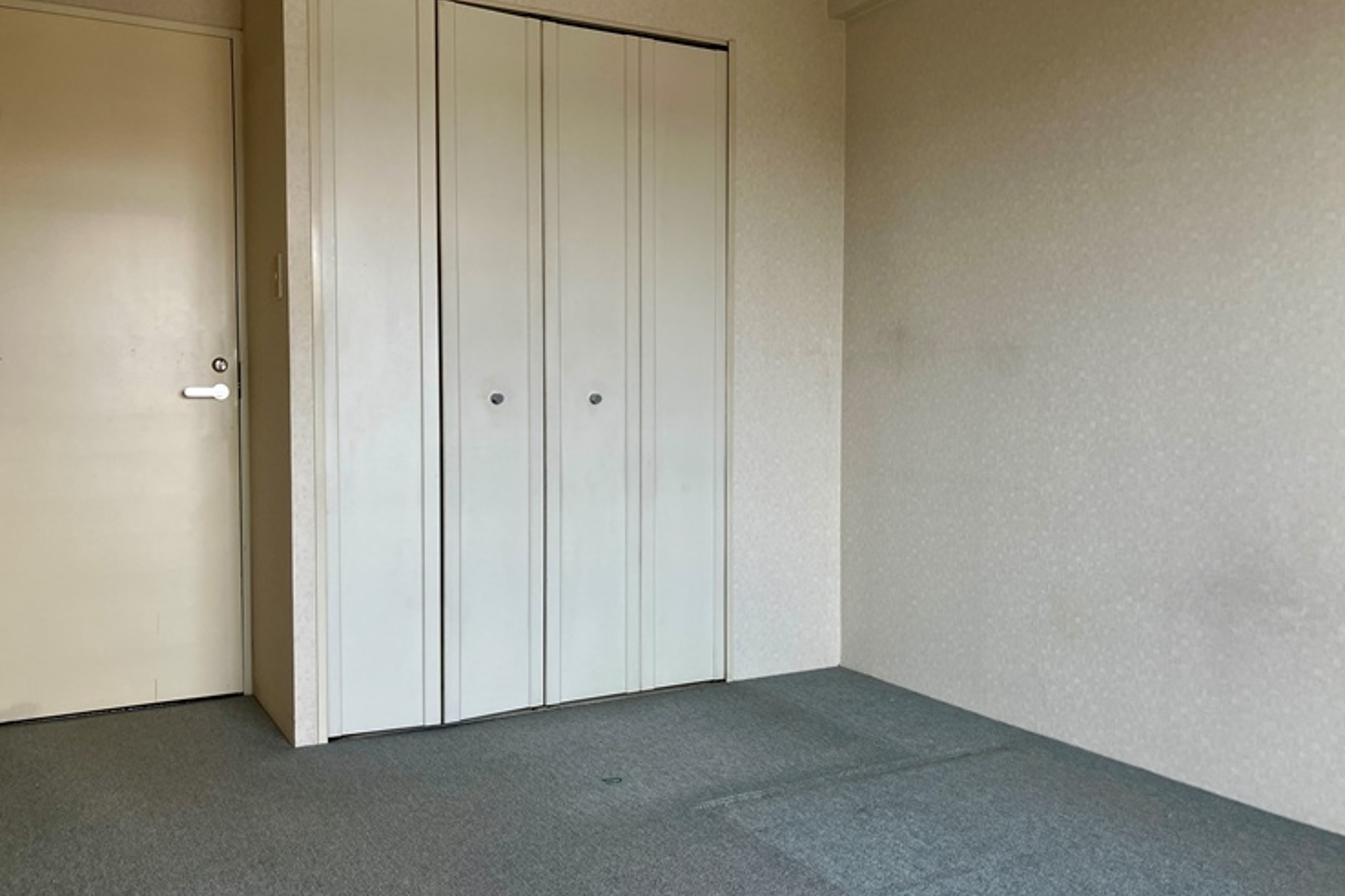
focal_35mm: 30
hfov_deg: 61.9
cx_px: 665
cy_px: 448
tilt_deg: -3.0
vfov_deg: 43.6
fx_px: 1121
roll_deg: +0.3
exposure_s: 1/121
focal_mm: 3.99
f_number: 1.8
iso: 32
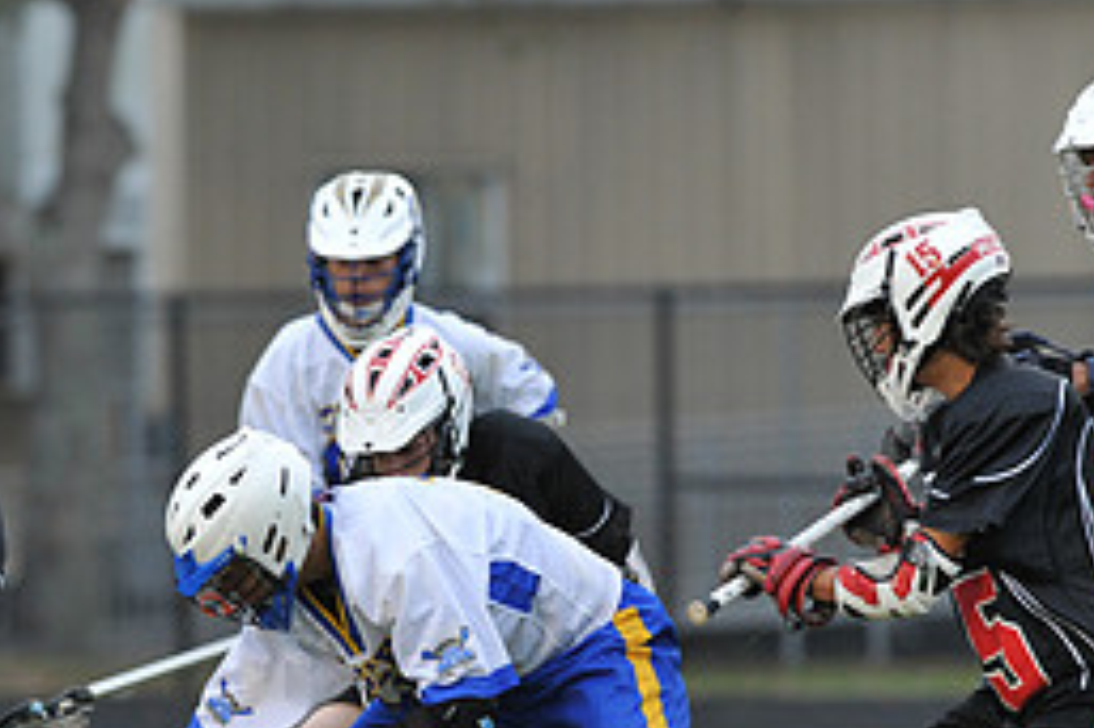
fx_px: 20529
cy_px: 566
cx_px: 447
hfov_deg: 3.1
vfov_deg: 2.0
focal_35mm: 676
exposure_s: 1/400
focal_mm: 300
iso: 1250
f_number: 5
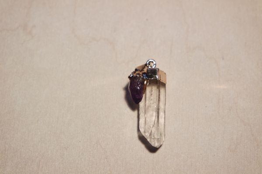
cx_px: 131
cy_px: 87
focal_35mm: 77
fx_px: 560
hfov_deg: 26.3
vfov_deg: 17.7
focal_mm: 50
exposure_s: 1/80
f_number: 5.6
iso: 400
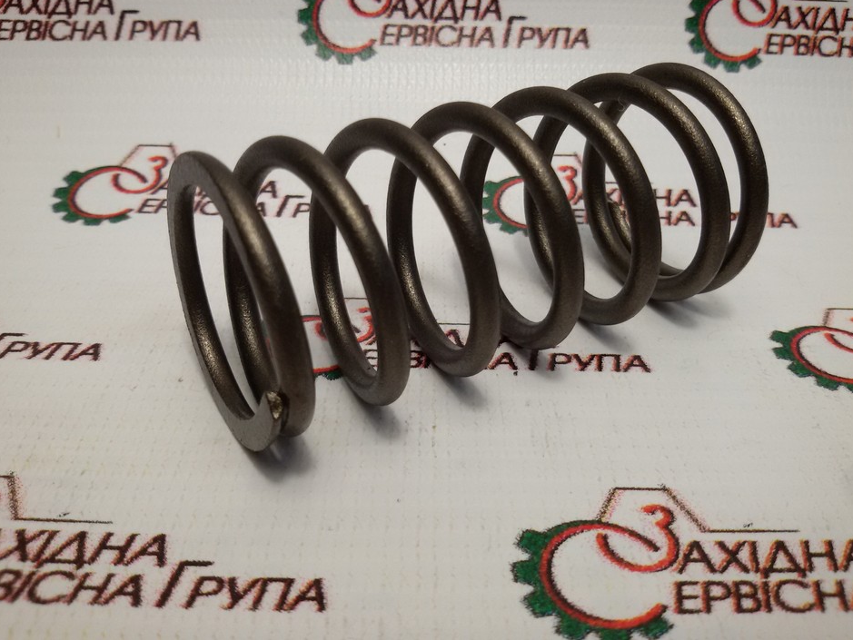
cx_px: 433
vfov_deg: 43.0
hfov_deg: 55.3
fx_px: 813
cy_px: 301
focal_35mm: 33
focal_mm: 2.93
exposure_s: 1/100
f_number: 2.4
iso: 50
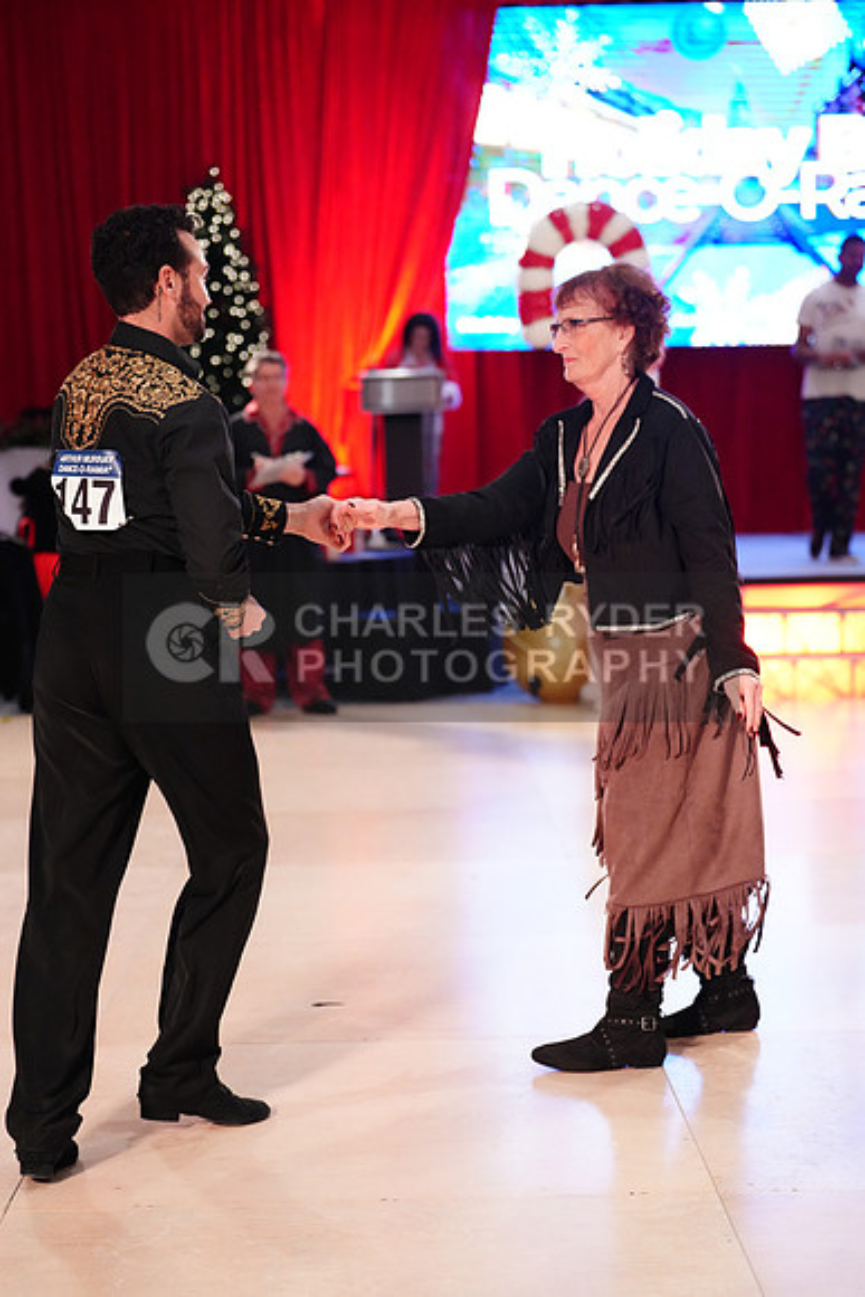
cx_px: 432
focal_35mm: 70
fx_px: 2521
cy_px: 648
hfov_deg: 19.5
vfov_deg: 28.8
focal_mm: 70
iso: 5000
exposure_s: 1/400
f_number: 2.8
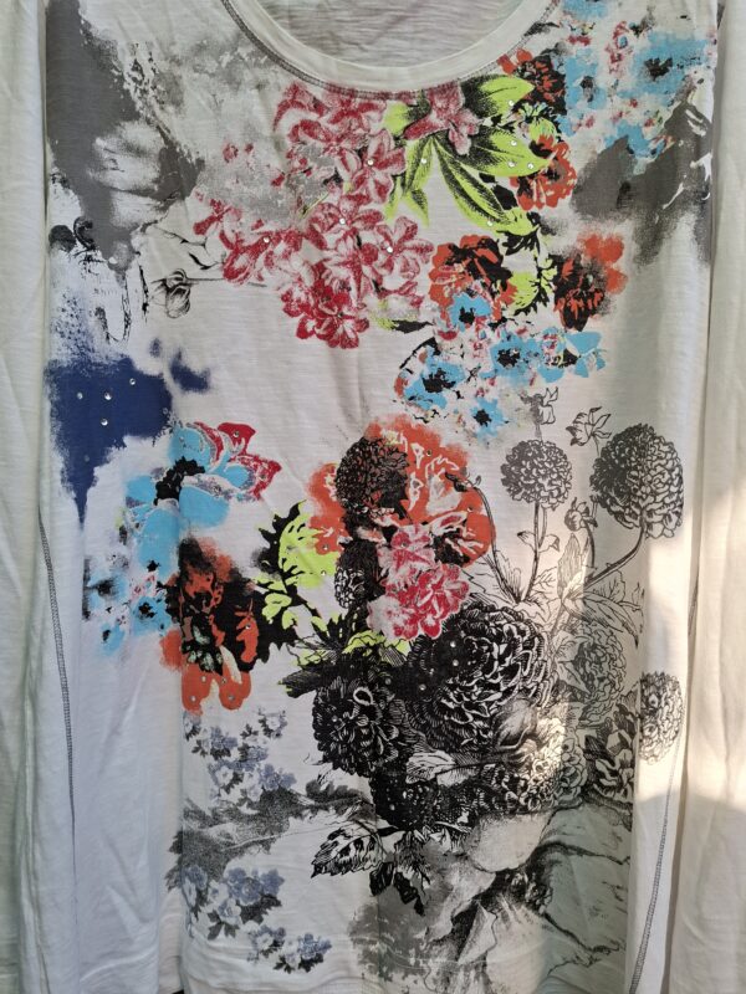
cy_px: 497
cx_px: 373
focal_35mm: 23
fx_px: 661
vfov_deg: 73.9
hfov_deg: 58.9
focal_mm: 5.54
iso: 50
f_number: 1.8
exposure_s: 1/127
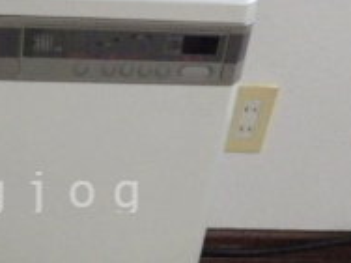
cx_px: 21
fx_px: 760
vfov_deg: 19.5
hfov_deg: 25.0
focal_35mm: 75
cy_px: 190
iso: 800
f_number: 3.1
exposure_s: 1/25
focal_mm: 4
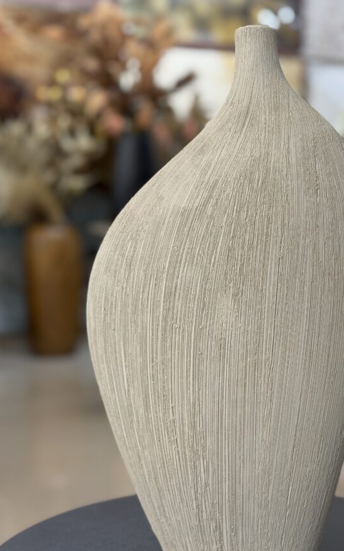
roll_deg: -0.2
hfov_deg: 21.2
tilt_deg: -5.1
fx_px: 915
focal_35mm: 61
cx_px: 230
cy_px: 280
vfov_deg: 33.5
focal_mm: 6.76
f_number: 1.78
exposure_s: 1/60
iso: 80
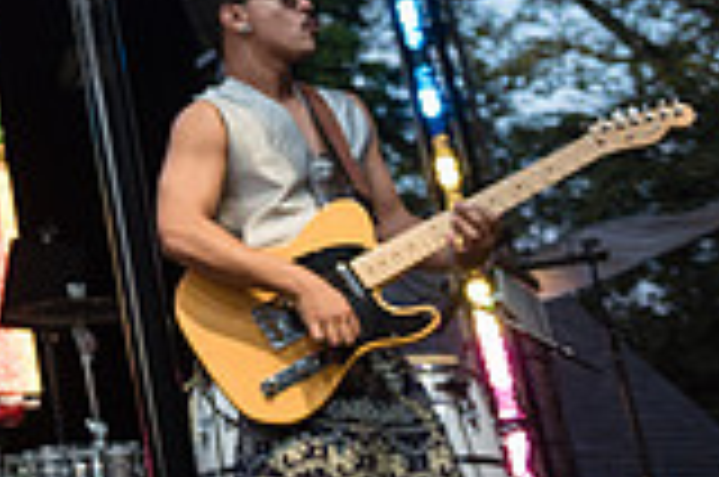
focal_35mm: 103
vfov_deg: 12.6
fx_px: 2053
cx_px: -494
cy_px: -209
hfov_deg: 17.0
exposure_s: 1/400
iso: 640
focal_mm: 27
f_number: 4
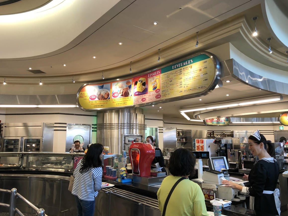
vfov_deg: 46.8
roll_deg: -2.5
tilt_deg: +7.9
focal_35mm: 30
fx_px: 250
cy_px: 108
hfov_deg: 60.0
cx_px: 145
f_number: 1.8
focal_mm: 3.99
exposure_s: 1/24
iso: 32
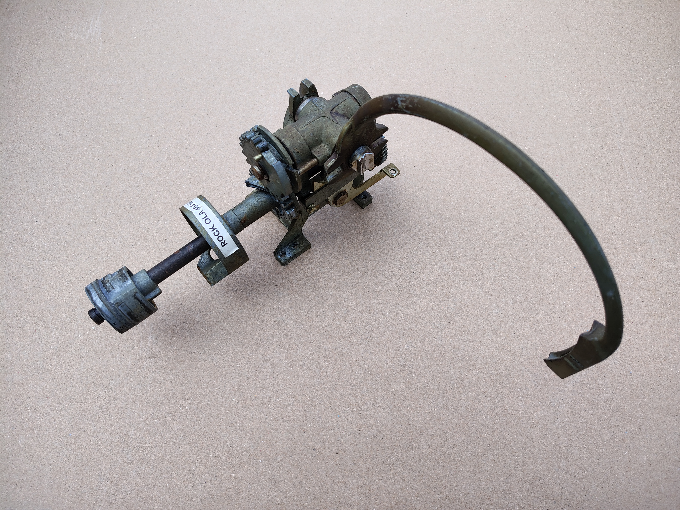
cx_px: 340
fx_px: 471
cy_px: 255
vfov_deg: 56.8
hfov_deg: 71.6
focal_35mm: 24
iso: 100
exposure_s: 1/521
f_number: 1.8
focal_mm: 5.56
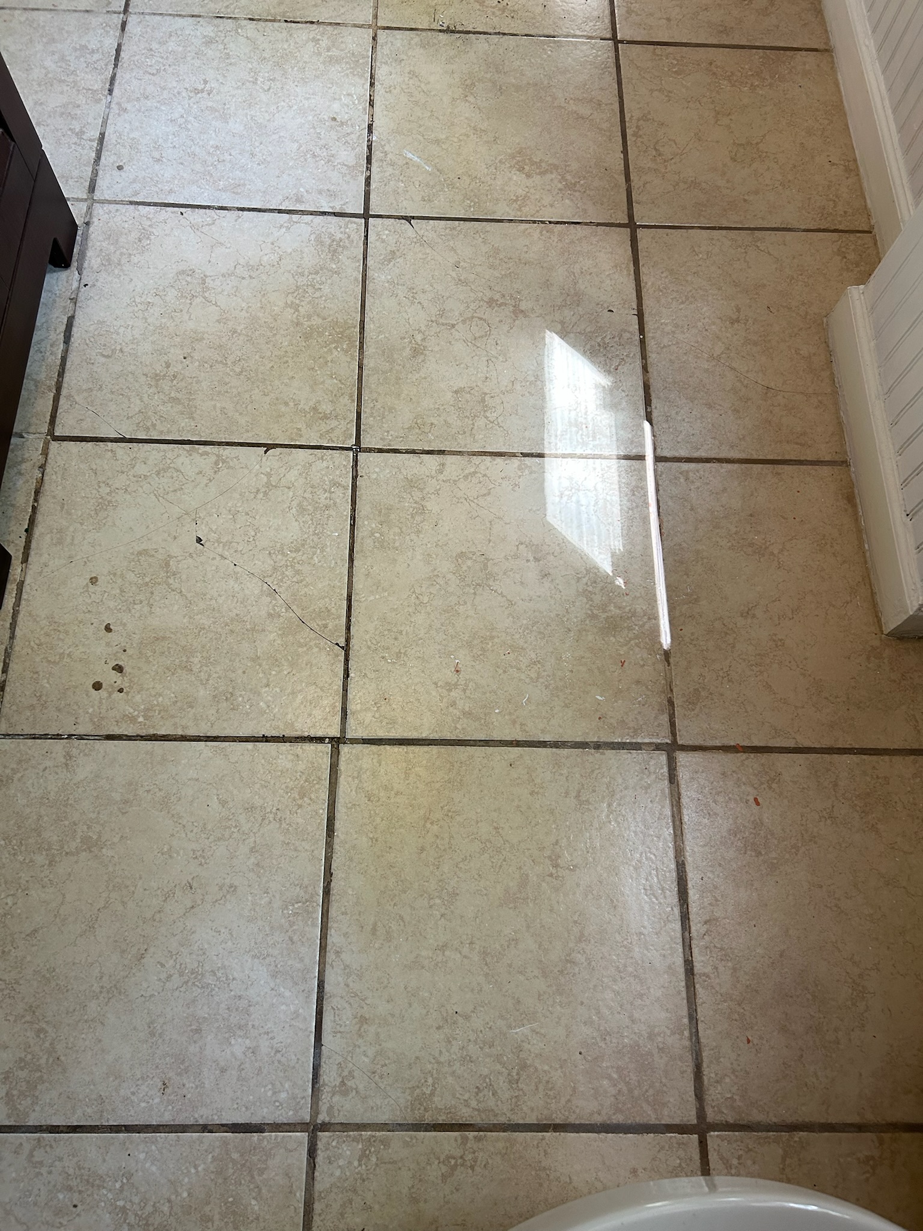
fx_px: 924
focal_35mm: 26
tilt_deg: -67.7
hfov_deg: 53.1
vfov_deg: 67.3
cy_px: 616
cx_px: 462
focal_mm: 5.7
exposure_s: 1/91
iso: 125
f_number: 1.5
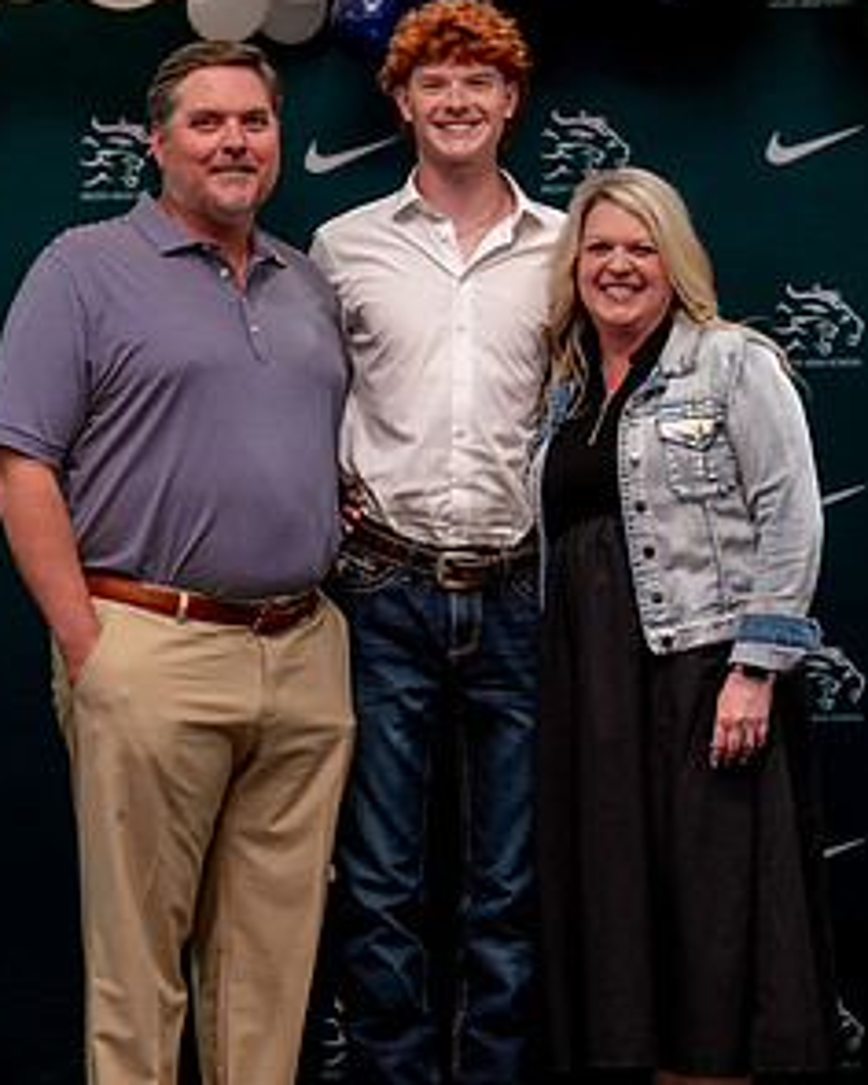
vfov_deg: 19.0
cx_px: 489
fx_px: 3243
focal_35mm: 101
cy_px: 622
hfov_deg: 15.2
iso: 800
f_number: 1.2
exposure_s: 1/320
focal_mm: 50
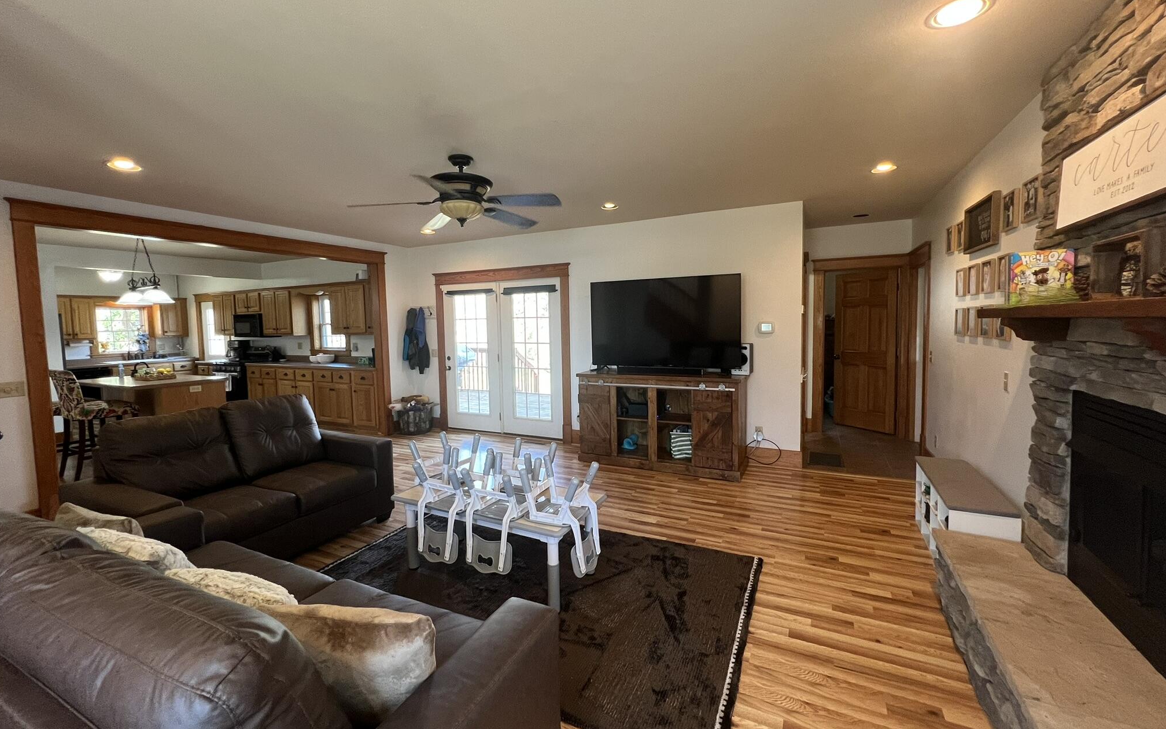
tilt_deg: -1.5
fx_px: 445
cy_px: 351
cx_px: 577
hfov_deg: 105.3
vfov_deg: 78.6
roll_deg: +0.5
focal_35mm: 14
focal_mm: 1.57
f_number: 1.8
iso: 200
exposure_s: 1/60
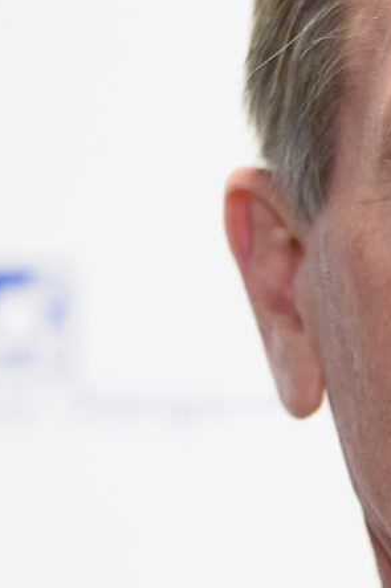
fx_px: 9993
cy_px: 579
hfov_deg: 2.2
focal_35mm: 612
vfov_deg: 3.4
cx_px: 579
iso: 5000
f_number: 3.2
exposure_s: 1/500
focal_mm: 200
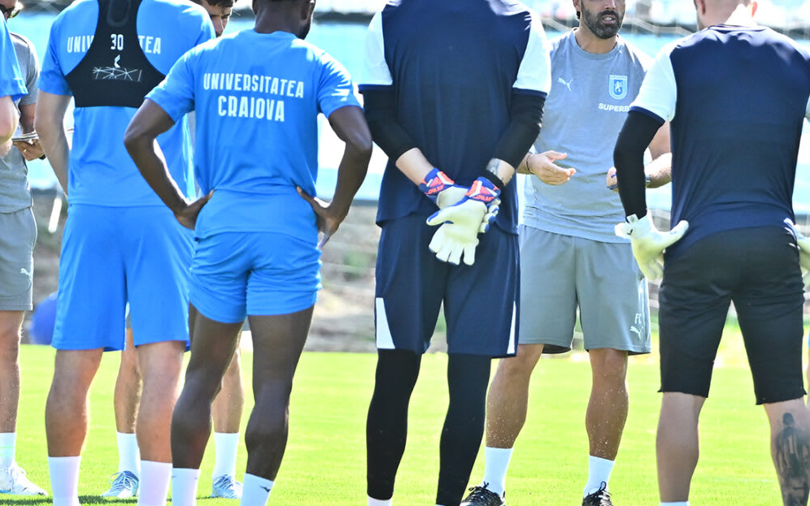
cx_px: 493
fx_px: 20822
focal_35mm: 943
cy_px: 39
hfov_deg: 2.2
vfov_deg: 1.4
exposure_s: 1/1000
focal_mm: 360
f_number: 6
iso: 800
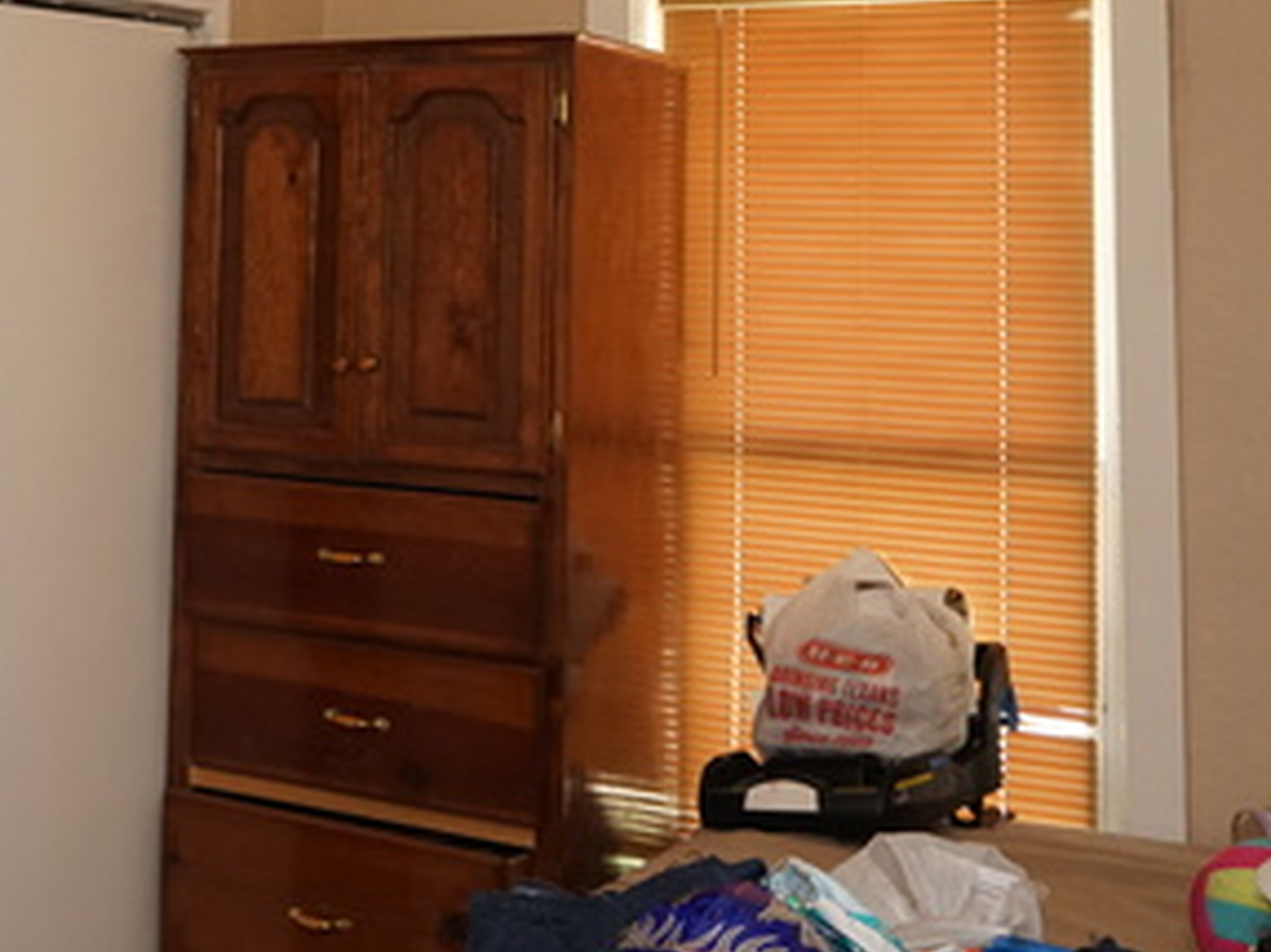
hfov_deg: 31.0
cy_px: 73
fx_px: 2202
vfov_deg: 23.7
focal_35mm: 60
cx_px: 168
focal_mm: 28
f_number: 3.5
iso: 1600
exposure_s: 1/160
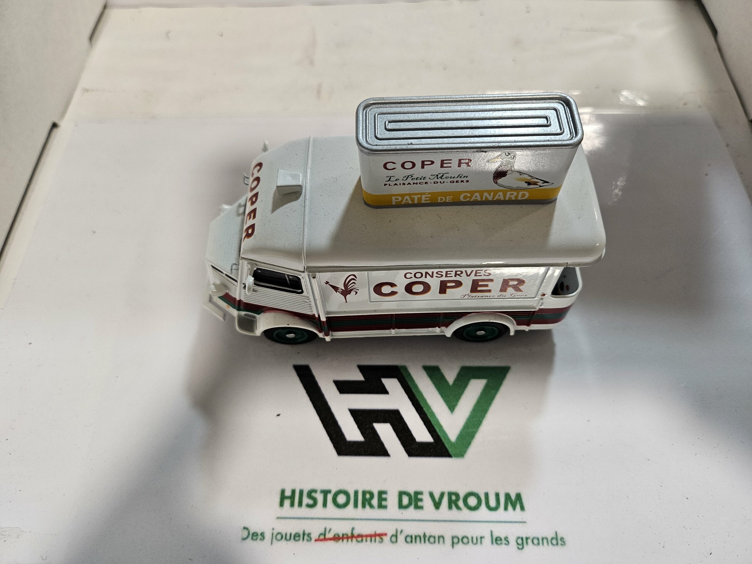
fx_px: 521
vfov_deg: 56.8
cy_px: 282
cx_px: 376
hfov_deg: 71.6
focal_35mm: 24
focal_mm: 5
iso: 160
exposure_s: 1/100
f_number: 1.8
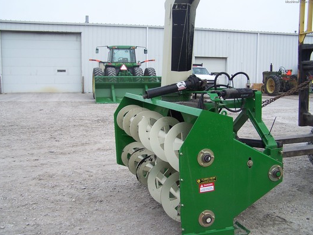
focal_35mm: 39
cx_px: 154
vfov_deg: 36.8
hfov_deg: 47.8
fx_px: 353
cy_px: 119
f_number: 2.8
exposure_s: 1/350
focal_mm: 6.3
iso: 80
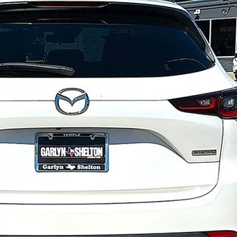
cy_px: 150
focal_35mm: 67
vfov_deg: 25.6
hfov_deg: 25.5
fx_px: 519
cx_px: 73
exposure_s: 1/10989
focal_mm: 6.86
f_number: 1.78
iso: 64
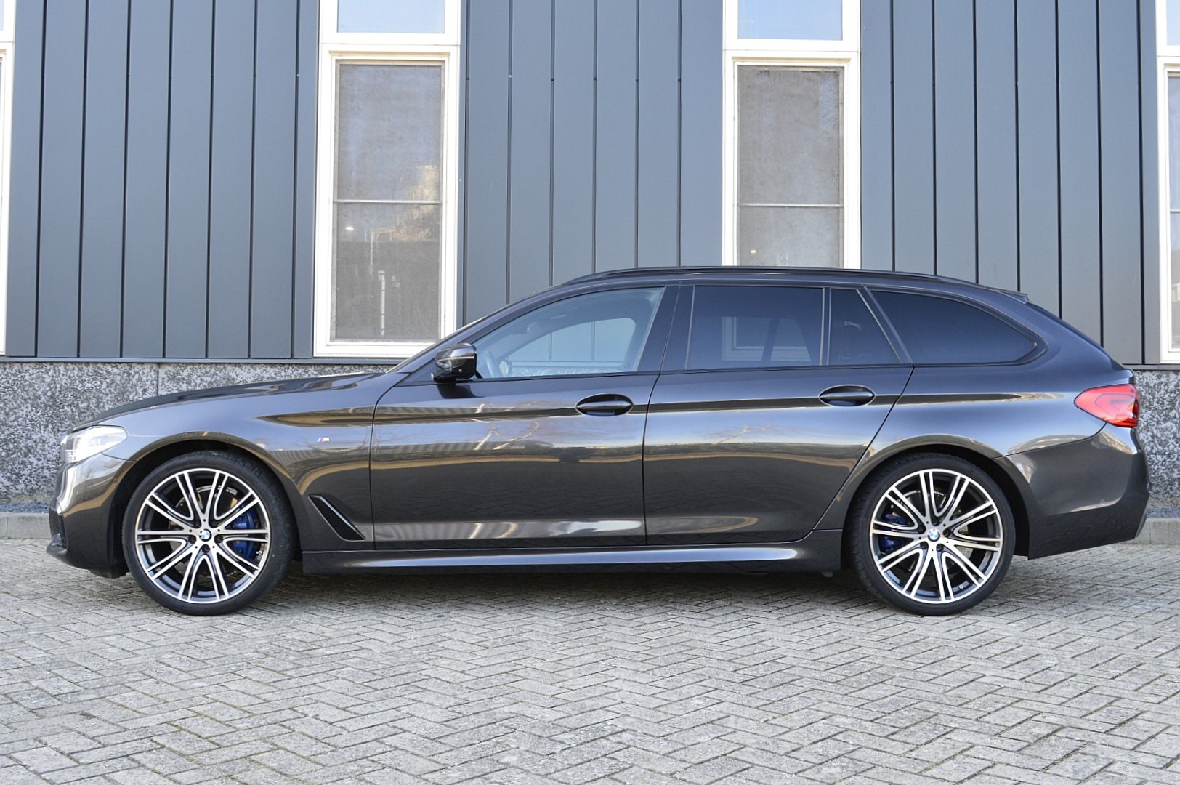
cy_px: 392
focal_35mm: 34
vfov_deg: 38.3
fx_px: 1130
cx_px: 590
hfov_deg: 55.1
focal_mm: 23
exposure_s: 1/60
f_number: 8
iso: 500
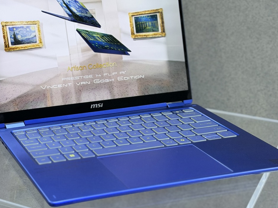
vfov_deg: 22.5
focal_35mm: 65
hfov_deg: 29.8
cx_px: 133
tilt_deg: -16.4
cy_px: 74
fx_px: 522
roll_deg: -3.0
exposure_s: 1/117
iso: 80
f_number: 1.78
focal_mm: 6.76
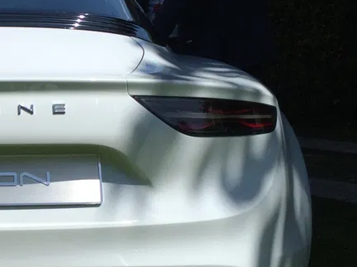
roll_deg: -0.5
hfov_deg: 22.4
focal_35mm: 81
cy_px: 150
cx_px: -61
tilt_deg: -8.0
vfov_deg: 18.2
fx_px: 835
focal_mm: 4.15
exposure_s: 1/4115
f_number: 2.2
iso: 32
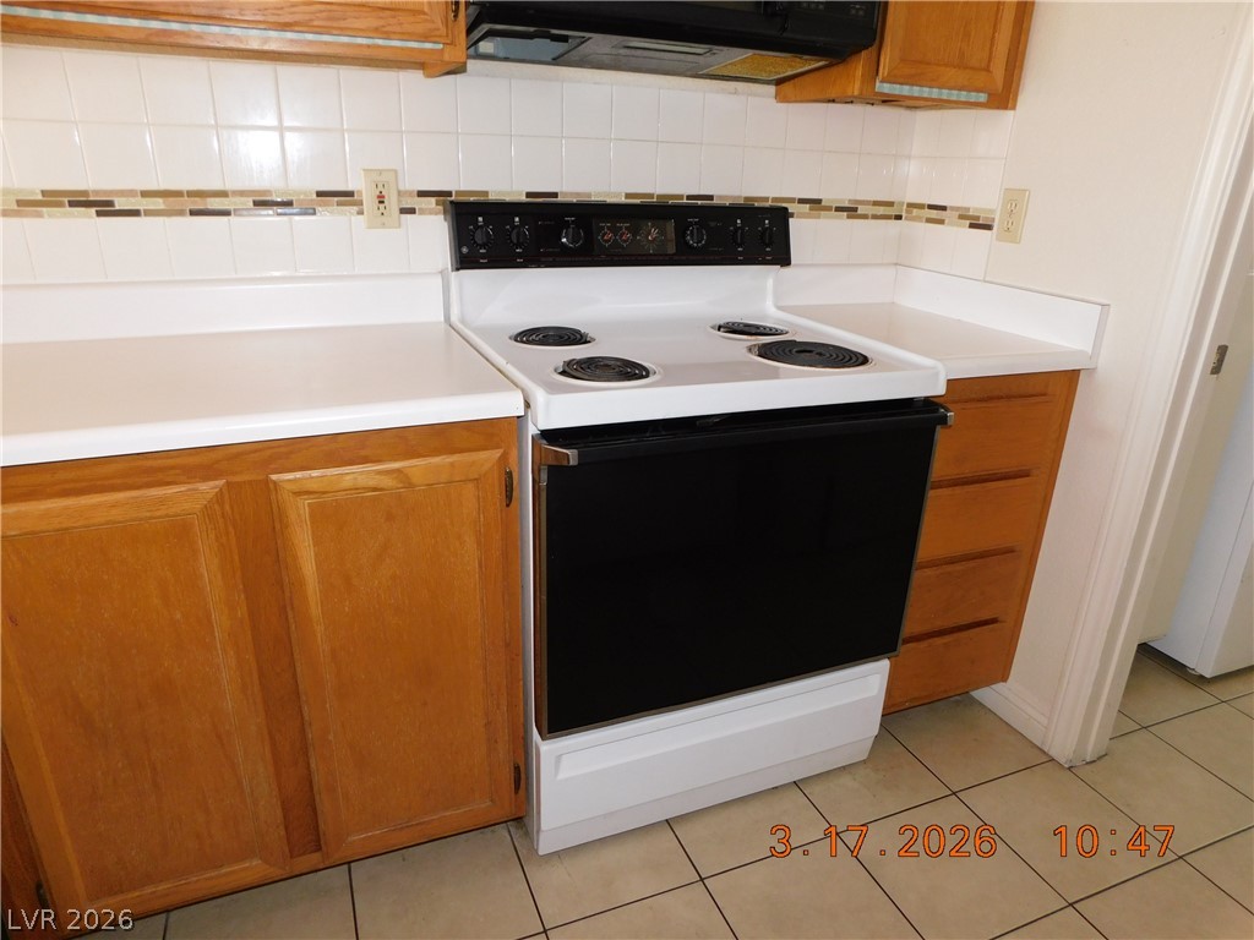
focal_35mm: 23
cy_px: 470
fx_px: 833
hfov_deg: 73.9
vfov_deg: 58.9
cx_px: 627
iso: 200
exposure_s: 1/30
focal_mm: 4
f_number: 3
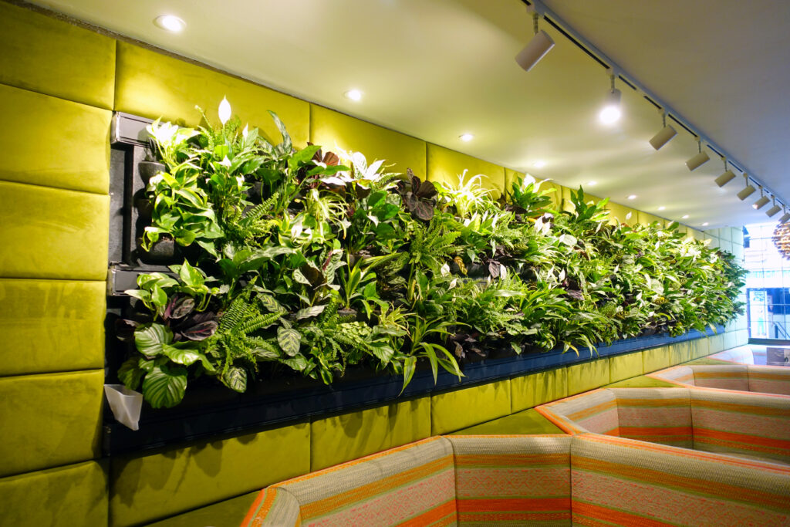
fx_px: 527
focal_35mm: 24
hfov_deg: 73.7
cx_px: 395
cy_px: 264
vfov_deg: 53.1
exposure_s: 1/30
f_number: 1.8
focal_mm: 8.8
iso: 320
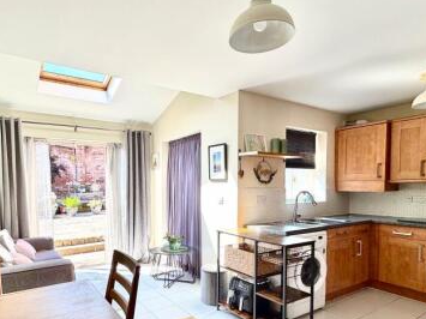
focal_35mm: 23
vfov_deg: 58.1
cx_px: 194
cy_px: 200
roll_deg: +0.8
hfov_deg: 73.8
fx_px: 283
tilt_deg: -3.2
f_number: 2.2
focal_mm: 2.22
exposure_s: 1/134
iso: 40
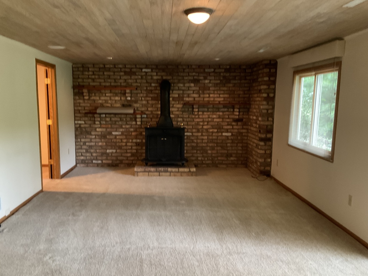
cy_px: 146
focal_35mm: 31
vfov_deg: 45.4
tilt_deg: -7.4
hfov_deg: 58.3
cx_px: 172
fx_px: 330
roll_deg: -0.9
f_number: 1.8
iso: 320
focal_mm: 3
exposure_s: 1/40
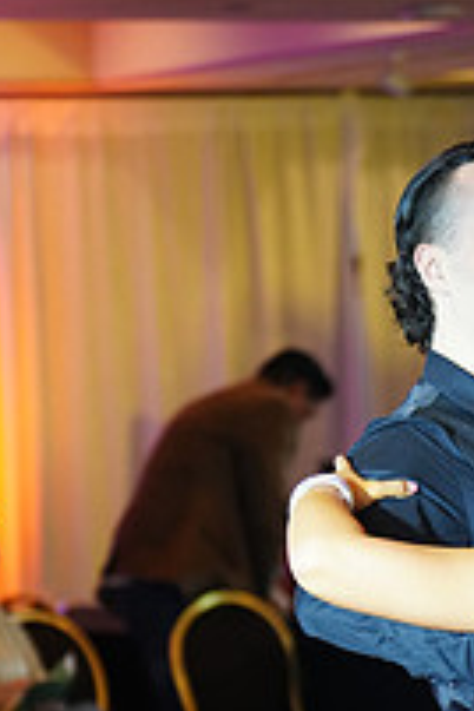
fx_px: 3989
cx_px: 635
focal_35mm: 202
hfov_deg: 6.7
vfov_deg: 10.0
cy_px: 902
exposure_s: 1/400
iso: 2000
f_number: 2.8
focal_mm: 70
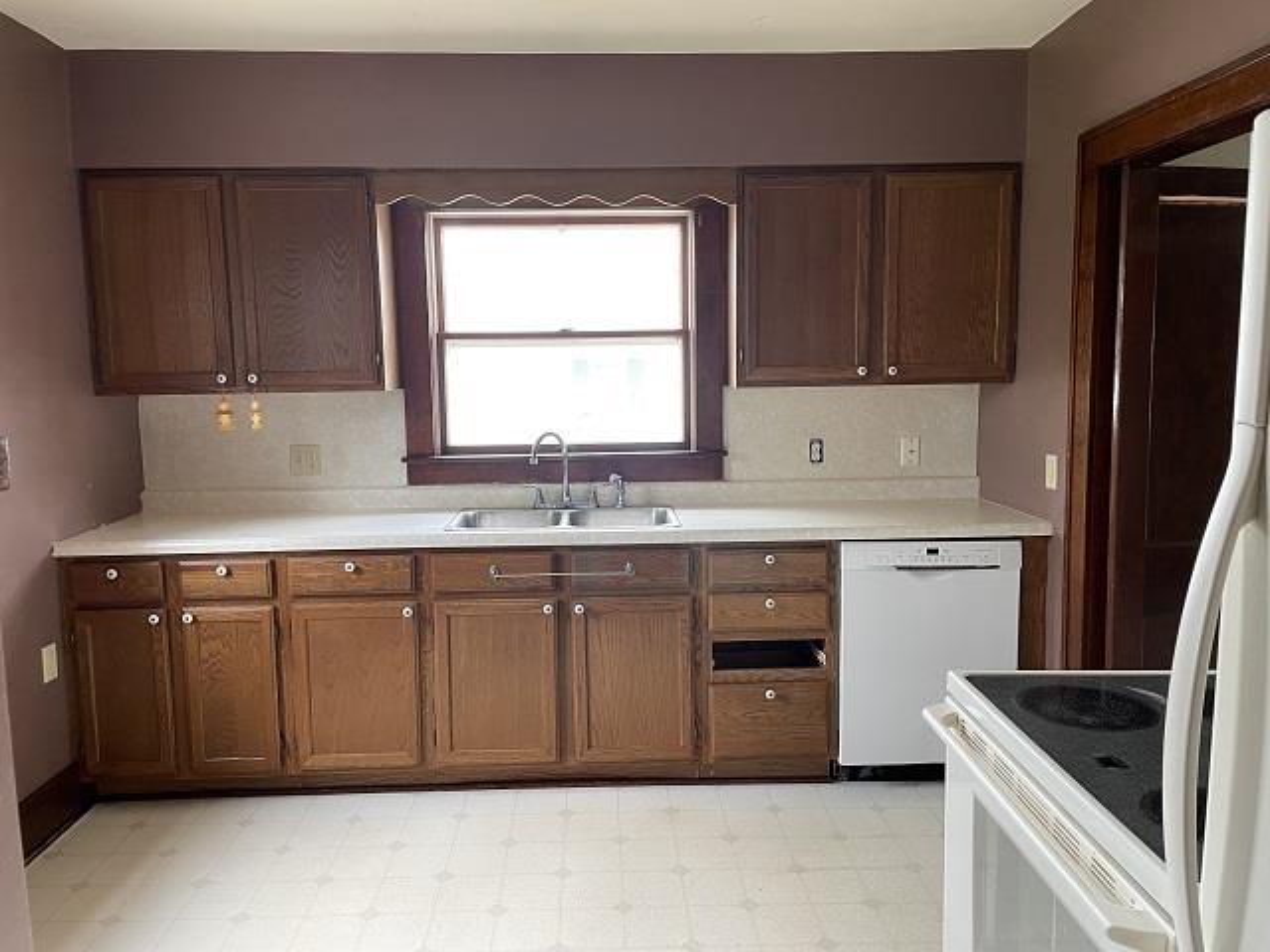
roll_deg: +1.2
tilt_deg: -6.8
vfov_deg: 53.1
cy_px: 476
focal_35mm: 26
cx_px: 635
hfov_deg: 67.3
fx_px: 954
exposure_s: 1/84
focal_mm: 4.2
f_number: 1.6
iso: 125
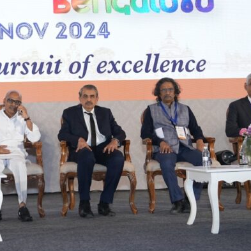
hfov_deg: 23.1
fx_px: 599
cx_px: 32
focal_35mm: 73
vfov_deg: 23.5
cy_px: 74
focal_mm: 33
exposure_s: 1/160
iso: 1600
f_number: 4
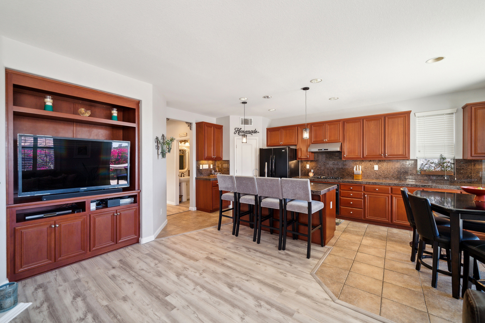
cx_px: 242
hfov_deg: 104.3
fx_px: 189
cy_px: 162
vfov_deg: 81.2
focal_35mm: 14
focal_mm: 14
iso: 400
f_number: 4
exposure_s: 1/60
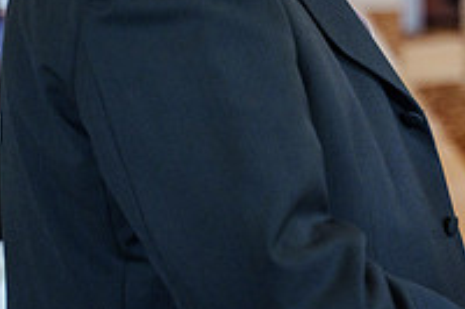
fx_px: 2930
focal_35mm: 227
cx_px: 595
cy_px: -82
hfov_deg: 8.9
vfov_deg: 6.0
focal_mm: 75
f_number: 2.8
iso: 1600
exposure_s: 1/200
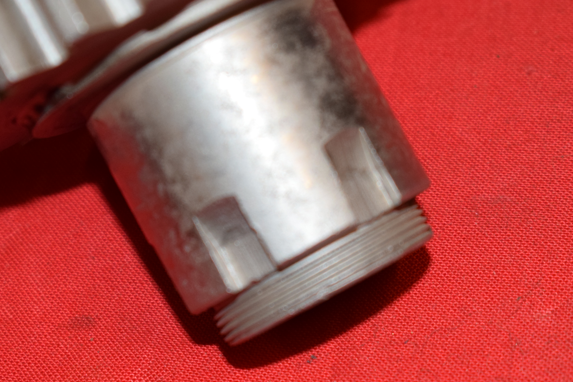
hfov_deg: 16.0
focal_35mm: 128
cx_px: 296
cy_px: 251
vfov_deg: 10.7
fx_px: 2034
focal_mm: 55
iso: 640
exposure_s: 1/125
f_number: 5.6
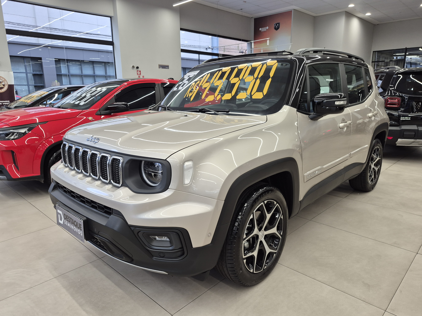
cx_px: 211
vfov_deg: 58.9
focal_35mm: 23
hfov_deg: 73.9
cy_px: 158
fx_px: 280
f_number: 1.8
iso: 100
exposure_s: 1/120
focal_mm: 5.4
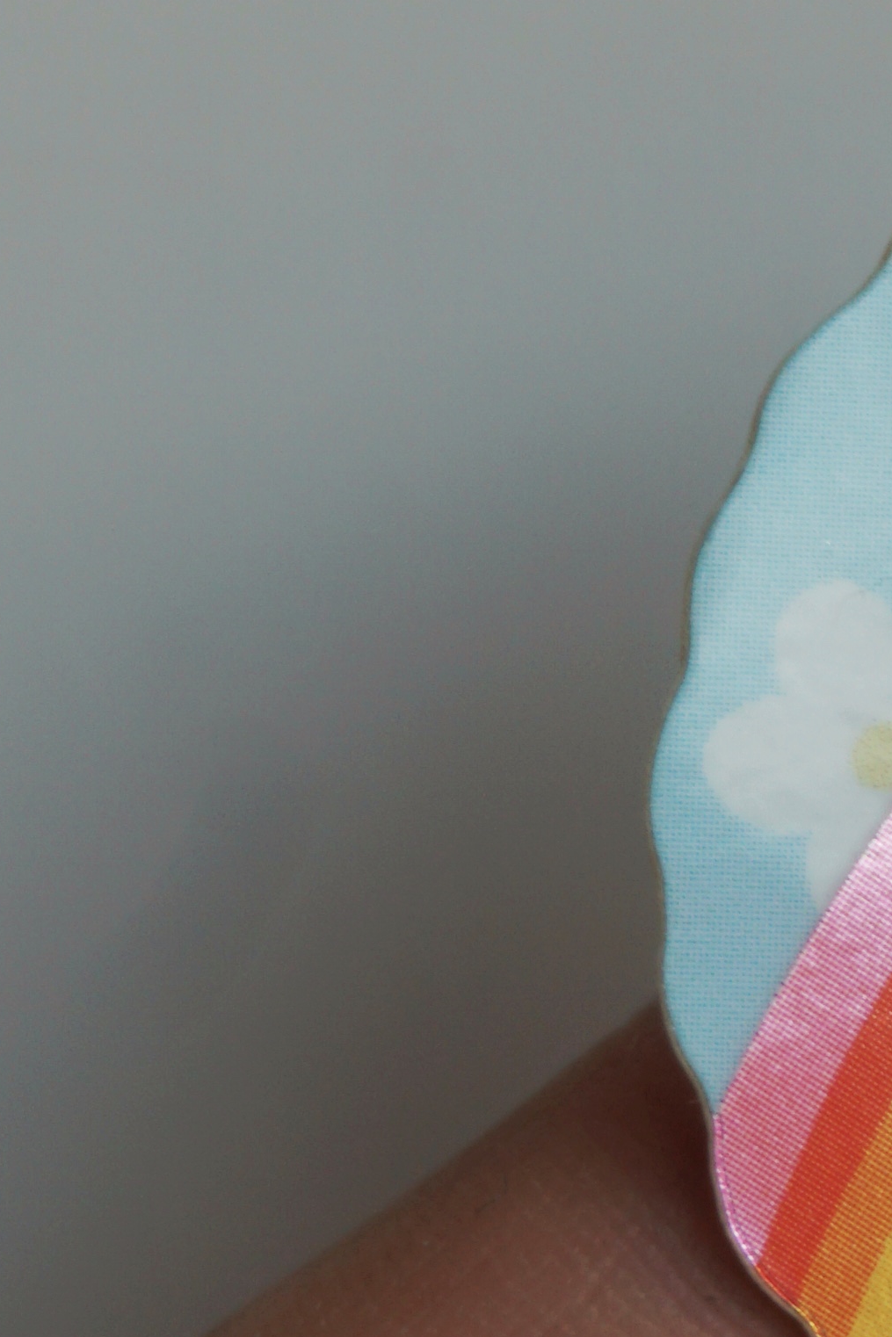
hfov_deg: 6.7
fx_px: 7468
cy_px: 836
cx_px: 1393
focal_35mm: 201
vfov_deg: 10.2
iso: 100
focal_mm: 34
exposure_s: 1/80
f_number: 5
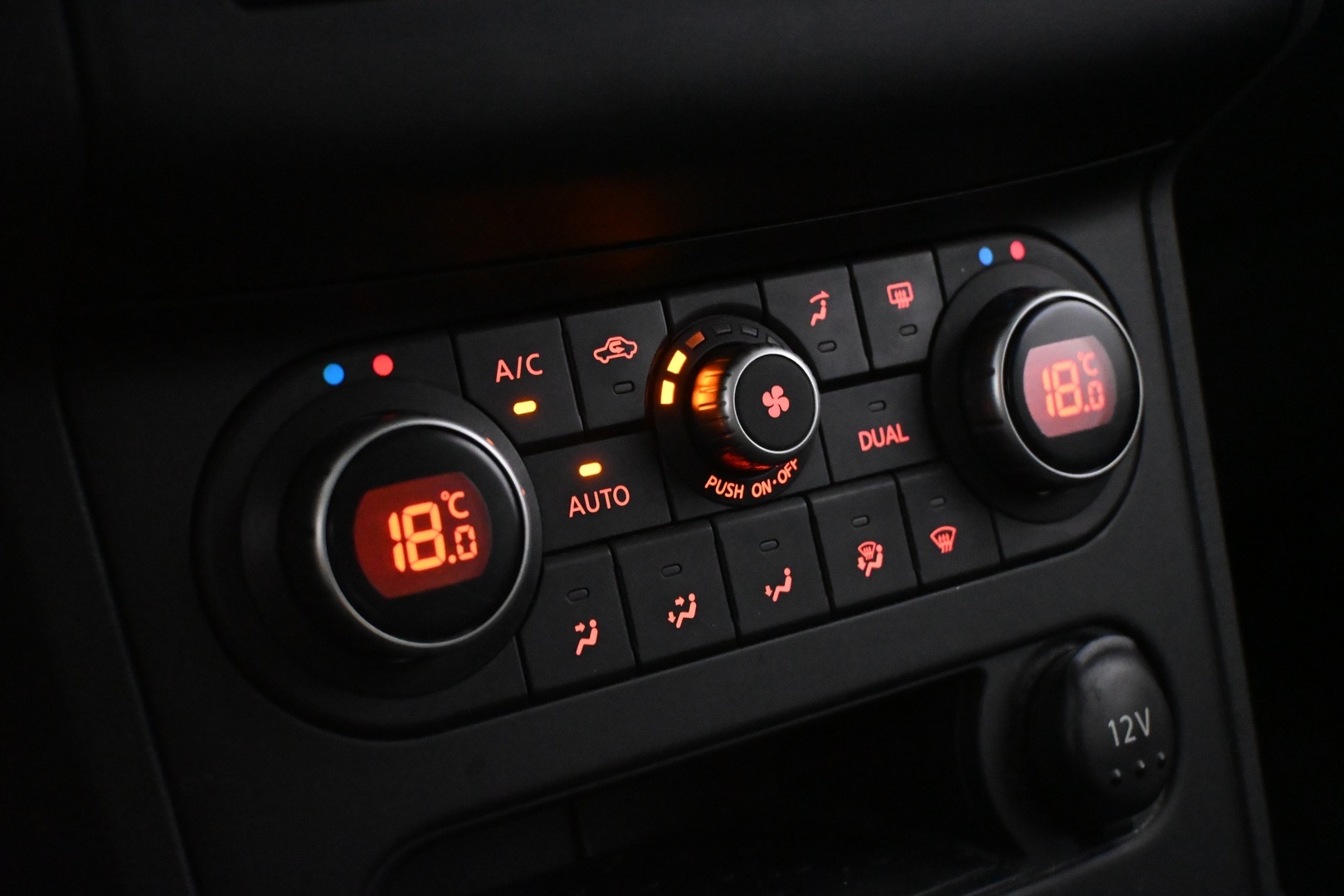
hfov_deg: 37.9
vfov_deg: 25.8
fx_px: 1960
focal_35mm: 52
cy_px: 448
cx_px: 672
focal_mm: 35
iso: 9000
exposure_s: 1/60
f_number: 5.3
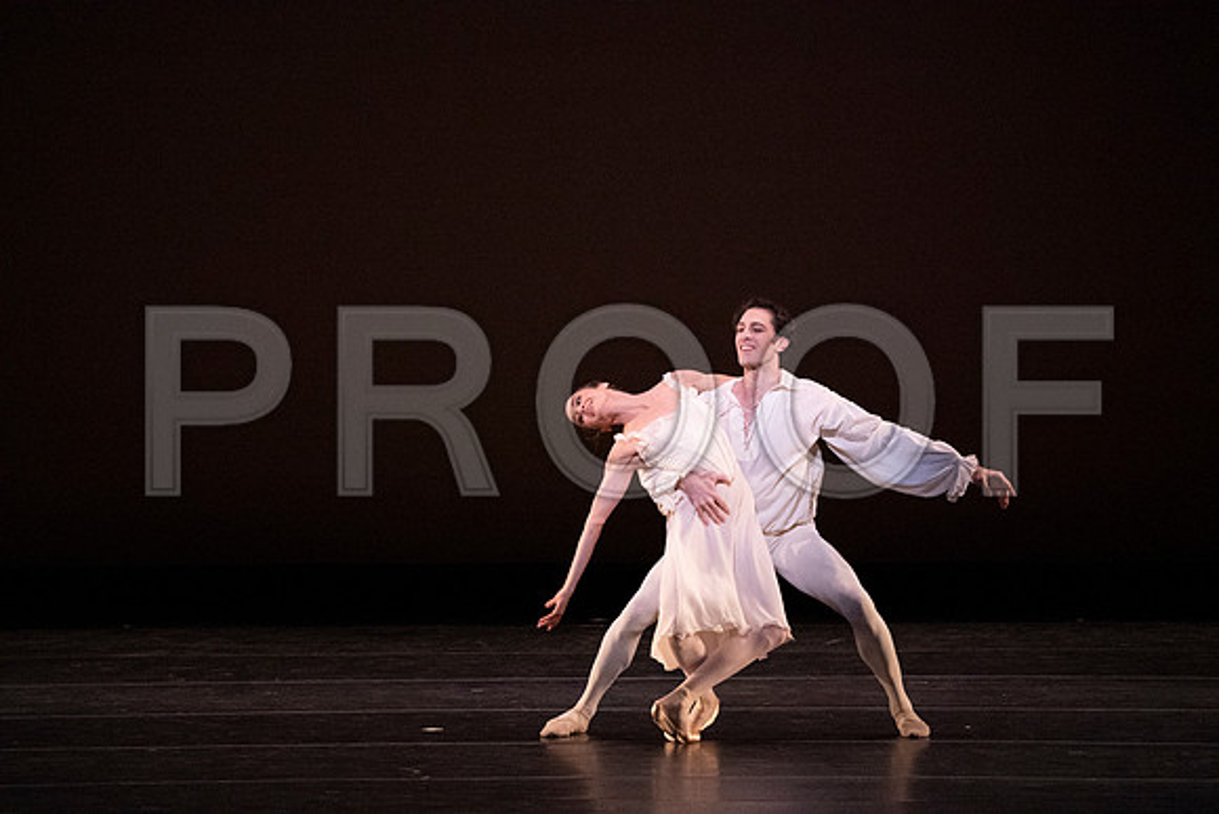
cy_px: 407
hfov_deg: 6.1
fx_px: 11379
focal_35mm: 336
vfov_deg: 4.1
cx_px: 610
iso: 20000
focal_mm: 336
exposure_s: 1/400
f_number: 5.6
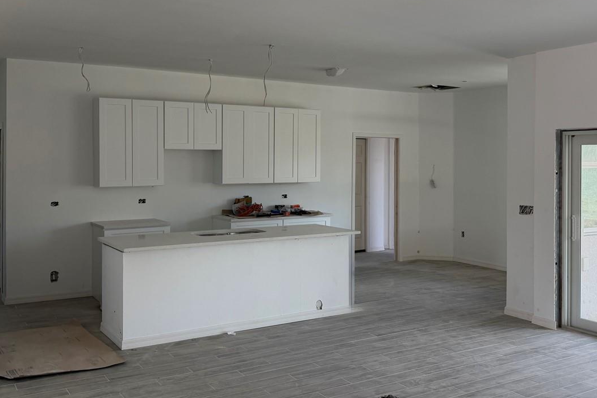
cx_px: 344
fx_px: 630
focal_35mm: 38
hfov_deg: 50.5
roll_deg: -1.2
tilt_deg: -0.6
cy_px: 160
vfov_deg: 34.9
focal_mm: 6.76
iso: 80
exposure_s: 1/176
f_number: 1.78
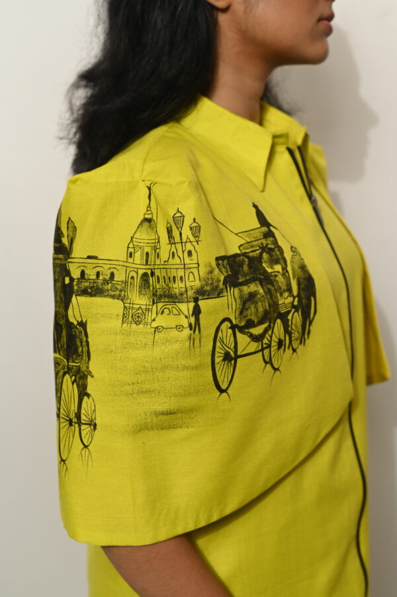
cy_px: 298
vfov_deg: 39.6
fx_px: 828
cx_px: 198
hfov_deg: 27.0
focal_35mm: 50
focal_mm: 50
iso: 100
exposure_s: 1/160
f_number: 4
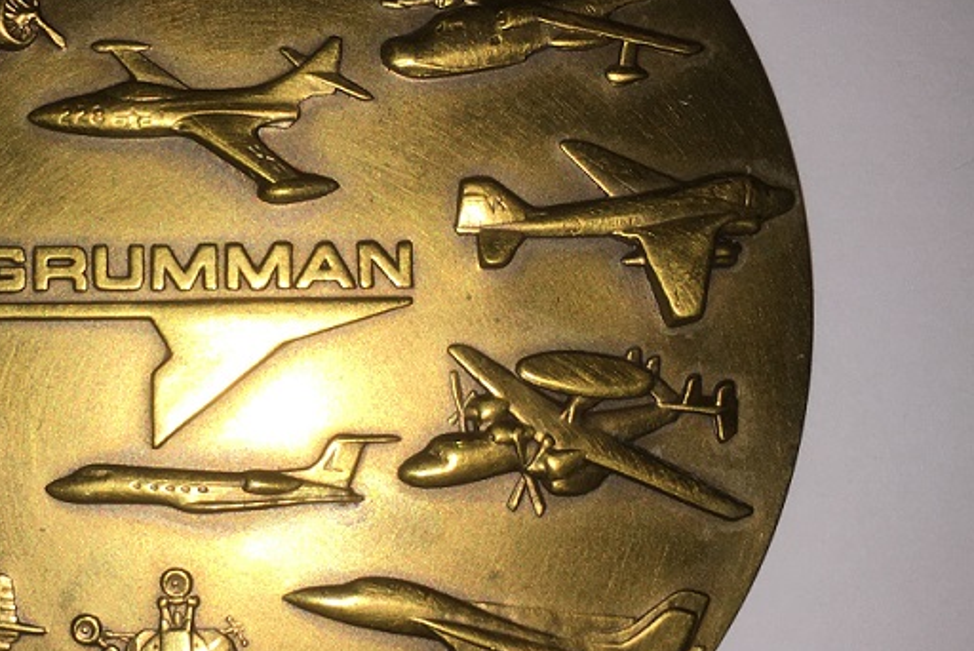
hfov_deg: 34.2
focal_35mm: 57
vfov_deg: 23.8
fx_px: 1543
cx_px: 228
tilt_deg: -86.8
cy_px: 300
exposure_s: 1/557
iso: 25
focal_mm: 4.15
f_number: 2.2
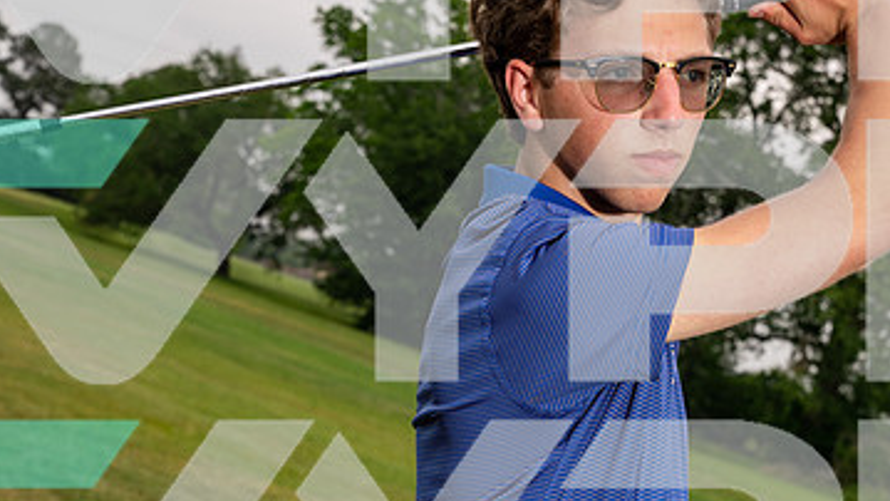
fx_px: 2195
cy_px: 252
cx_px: 521
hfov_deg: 22.9
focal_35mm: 93
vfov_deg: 13.0
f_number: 8
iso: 100
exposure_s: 1/250
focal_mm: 55
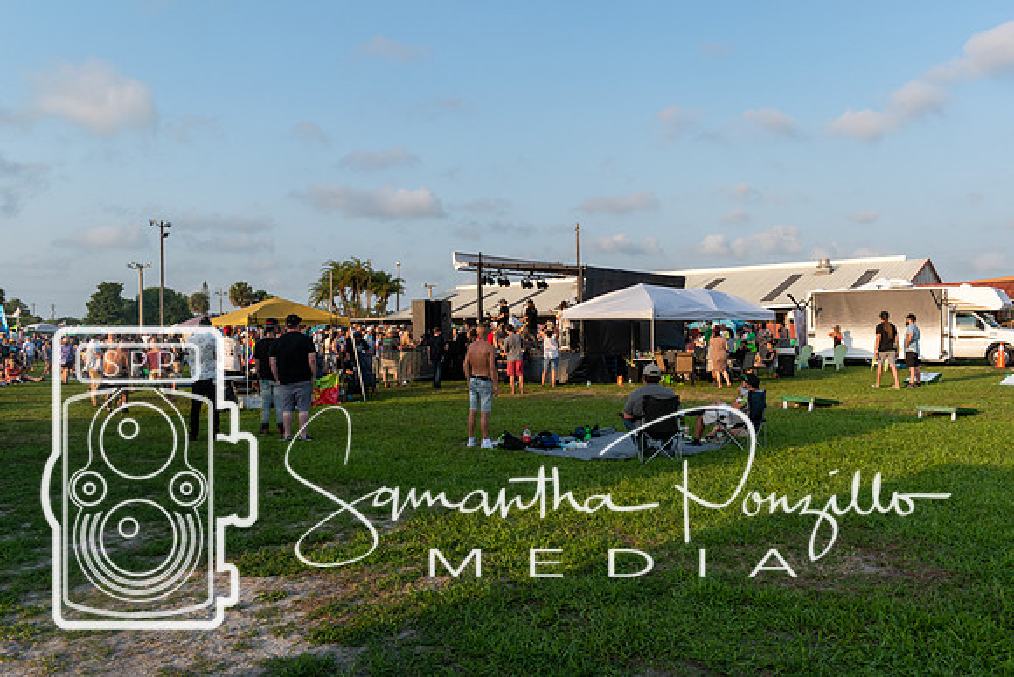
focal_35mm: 27
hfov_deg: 67.4
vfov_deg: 47.9
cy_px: 338
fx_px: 761
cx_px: 507
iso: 200
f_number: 9
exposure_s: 1/320
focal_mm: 18
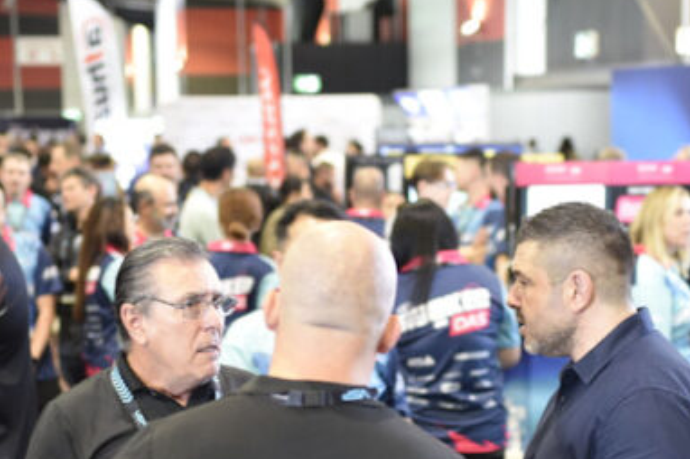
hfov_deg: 21.7
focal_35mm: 94
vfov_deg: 14.2
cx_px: 417
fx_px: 1800
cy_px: 522
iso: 800
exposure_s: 1/60
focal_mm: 35
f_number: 1.8
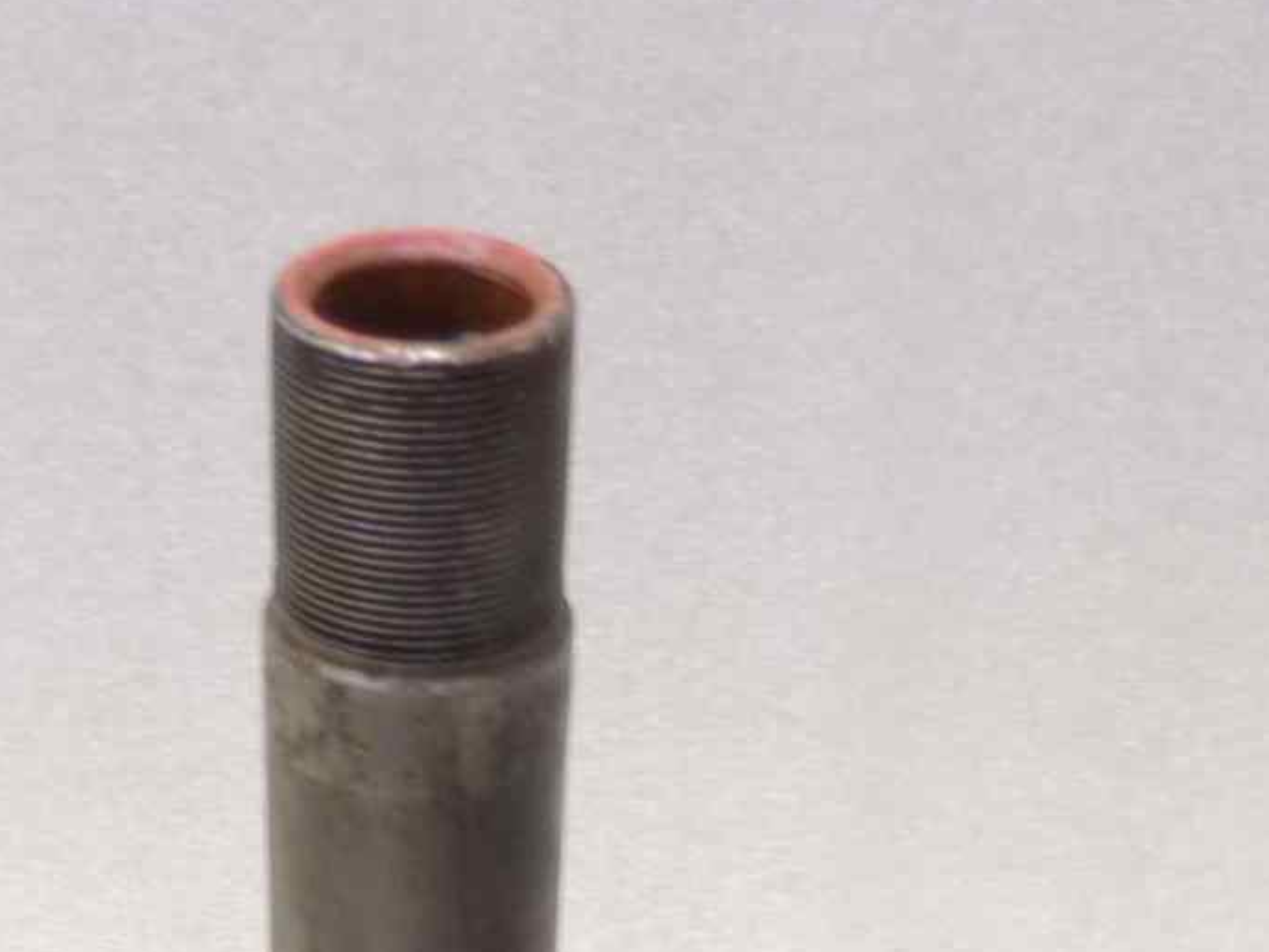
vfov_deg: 14.1
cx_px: 467
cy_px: 1701
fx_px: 3409
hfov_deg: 21.0
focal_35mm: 93
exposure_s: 1/13
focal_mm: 4.1
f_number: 3.3
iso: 80
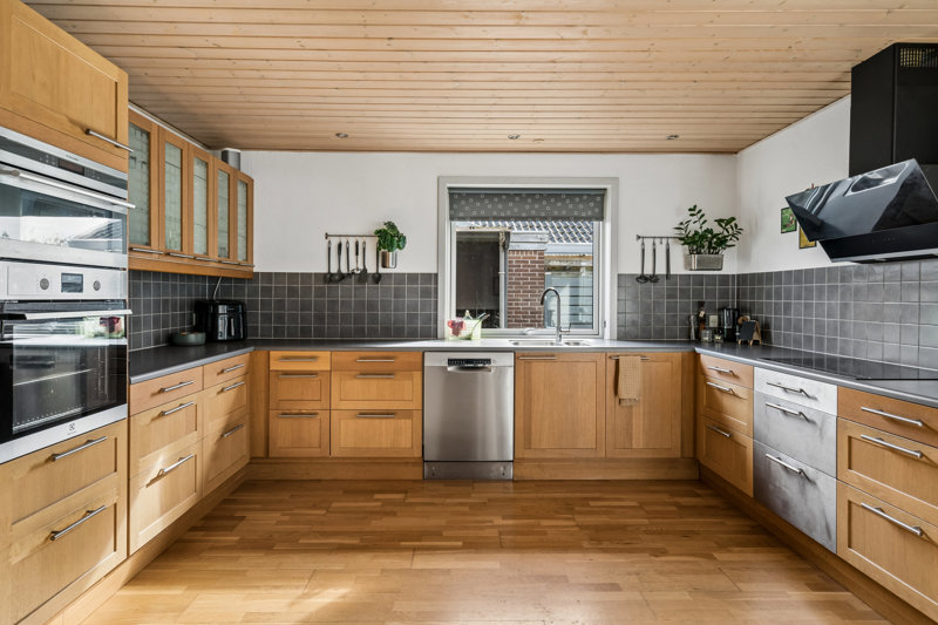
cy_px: 312
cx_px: 469
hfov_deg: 86.9
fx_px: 495
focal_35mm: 19
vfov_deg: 64.5
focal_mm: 19
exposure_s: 1/200
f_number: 7.1
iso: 1000
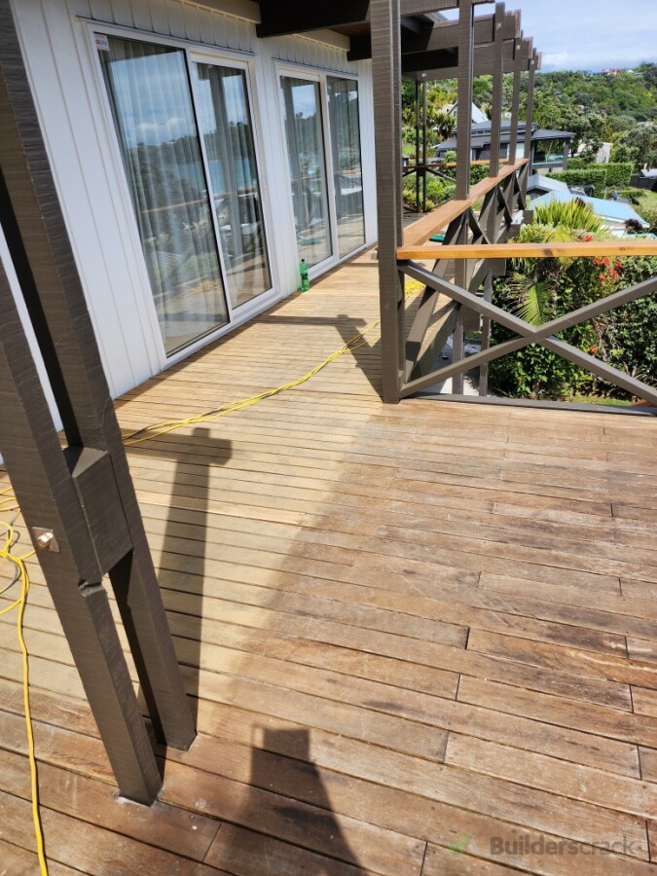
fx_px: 582
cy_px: 438
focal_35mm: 23
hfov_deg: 58.9
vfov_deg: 73.9
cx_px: 328
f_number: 1.8
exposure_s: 1/960
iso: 12
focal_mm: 6.4
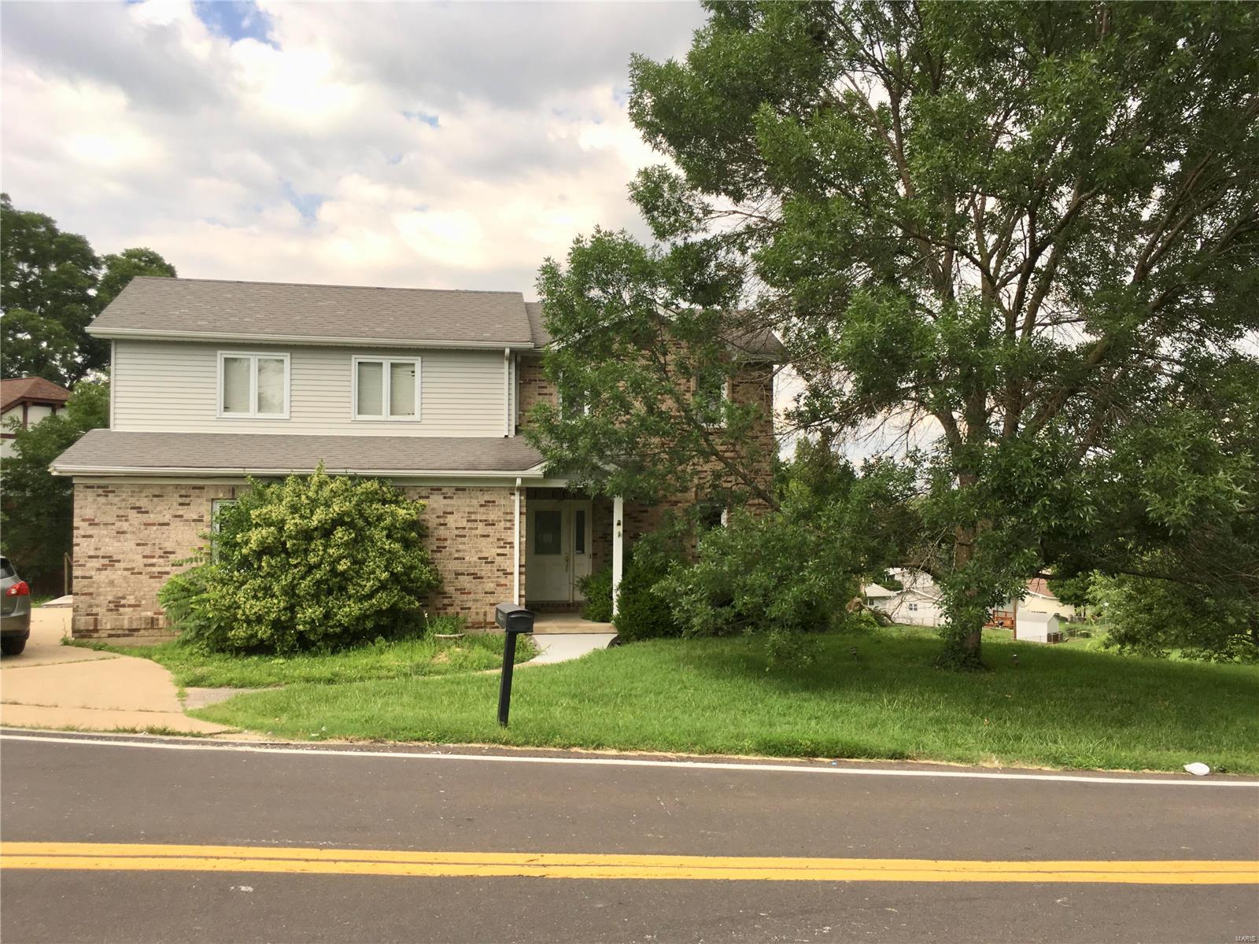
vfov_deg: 48.2
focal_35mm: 29
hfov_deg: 61.7
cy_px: 472
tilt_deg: +1.2
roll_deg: -0.2
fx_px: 1055
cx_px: 630
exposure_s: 1/827
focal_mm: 4.15
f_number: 2.2
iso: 25
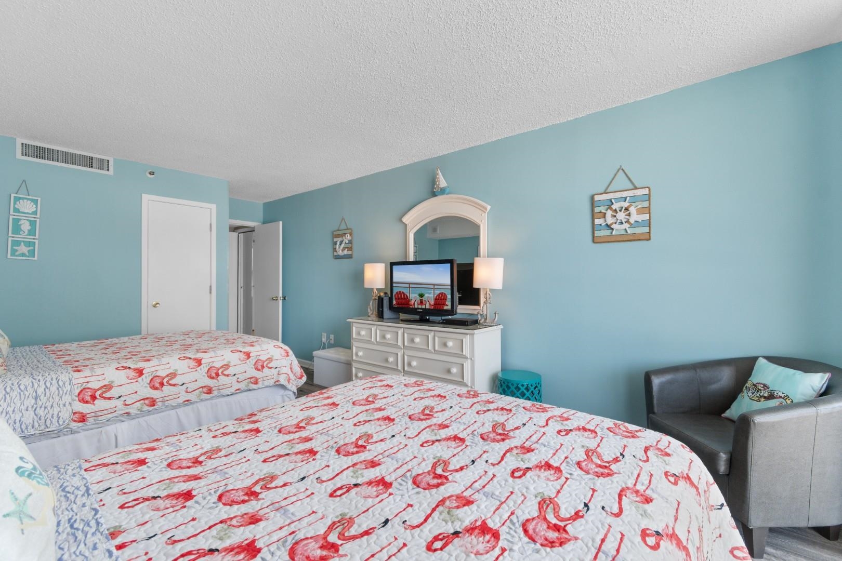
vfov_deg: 77.3
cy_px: 280
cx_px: 421
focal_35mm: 15
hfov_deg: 100.4
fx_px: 351
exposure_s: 1/4
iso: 100
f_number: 4.5
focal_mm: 10
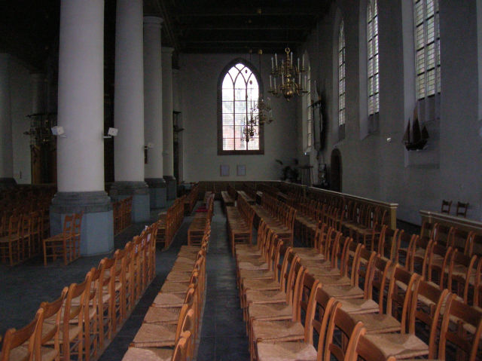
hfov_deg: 54.0
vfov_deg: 41.7
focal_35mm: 34
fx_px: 473
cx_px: 241
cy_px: 180
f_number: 2.9
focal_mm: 5.7
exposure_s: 1/60.1
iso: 200
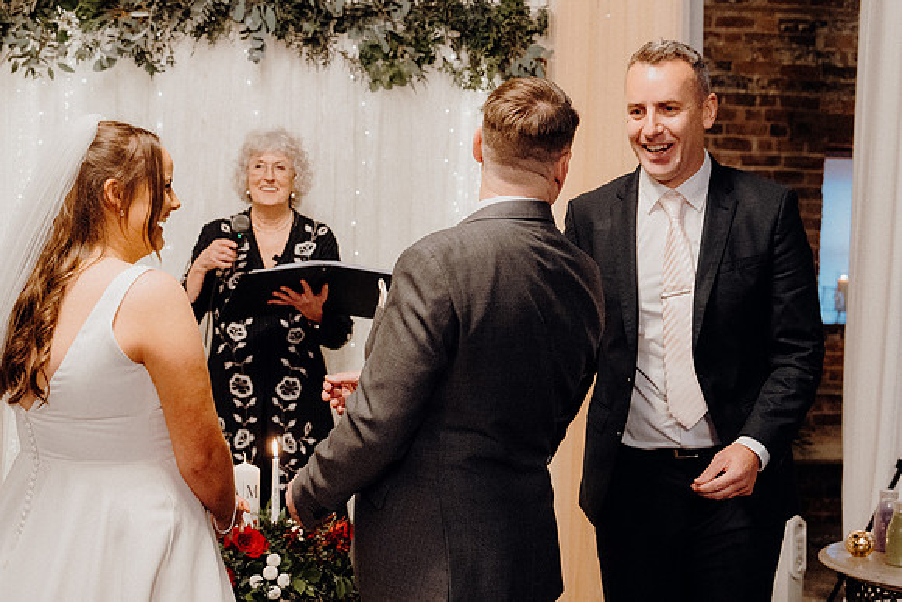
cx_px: 451
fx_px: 1504
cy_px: 301
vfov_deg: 22.6
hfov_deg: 33.4
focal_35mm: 60
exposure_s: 1/160
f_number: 3.5
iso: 4000
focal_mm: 40
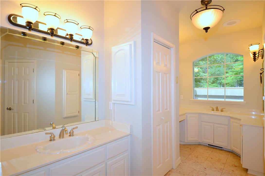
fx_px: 132
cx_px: 132
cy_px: 88
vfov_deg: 67.1
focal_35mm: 18
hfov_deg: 90.1
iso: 250
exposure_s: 1/60
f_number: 4
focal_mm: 12
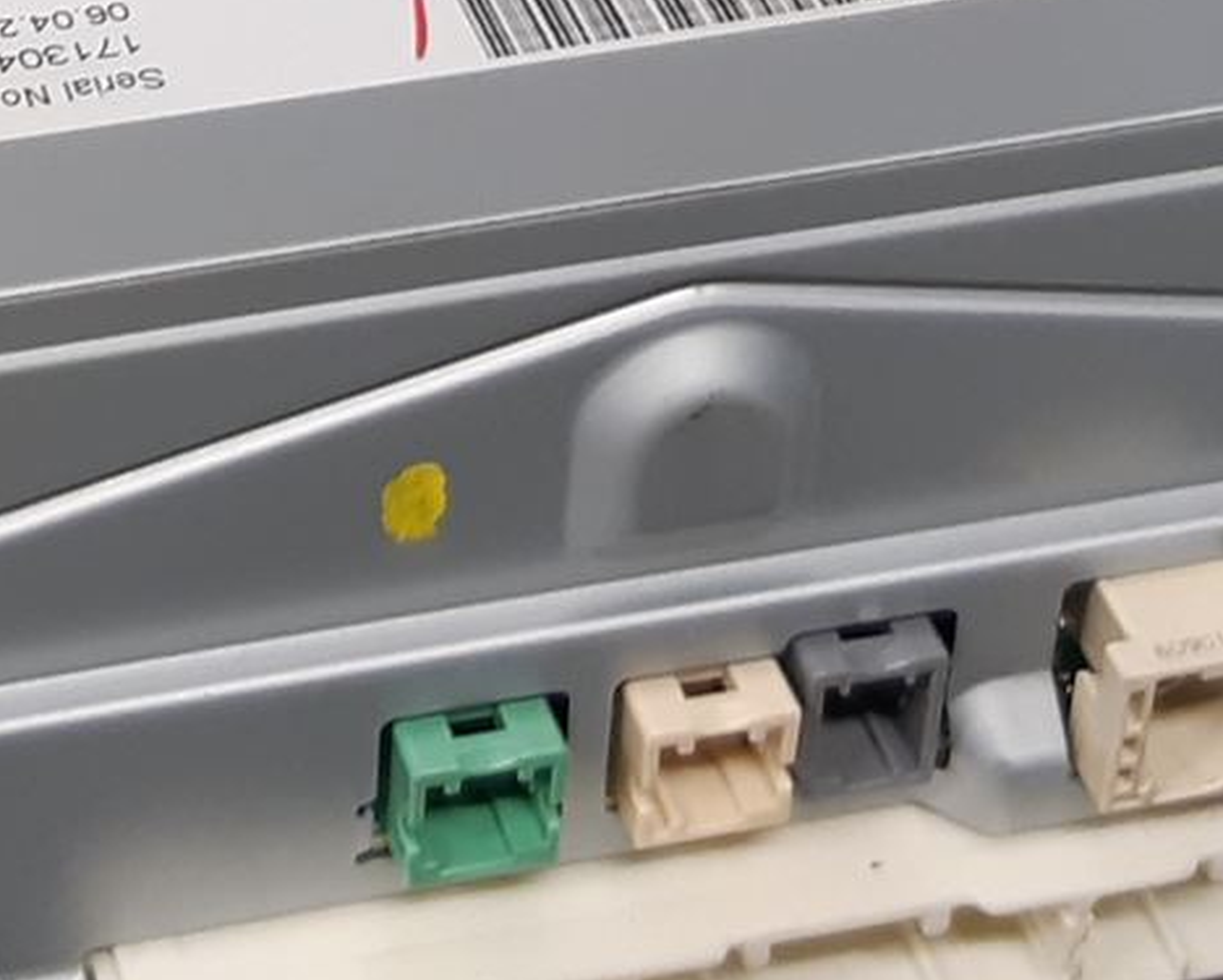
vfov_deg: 13.4
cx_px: -68
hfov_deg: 16.8
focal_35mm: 111
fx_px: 4020
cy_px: -311
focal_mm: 3.93
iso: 125
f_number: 1.7
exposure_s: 1/50
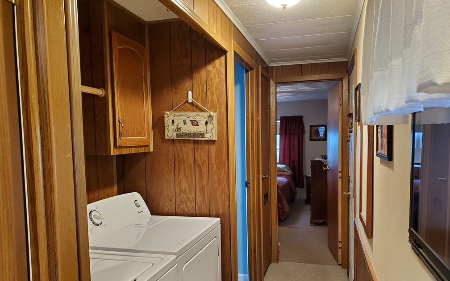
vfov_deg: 44.4
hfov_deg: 66.5
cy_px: 160
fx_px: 343
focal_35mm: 28
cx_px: 223
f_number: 2.4
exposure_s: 1/39
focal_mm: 4.3
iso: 400
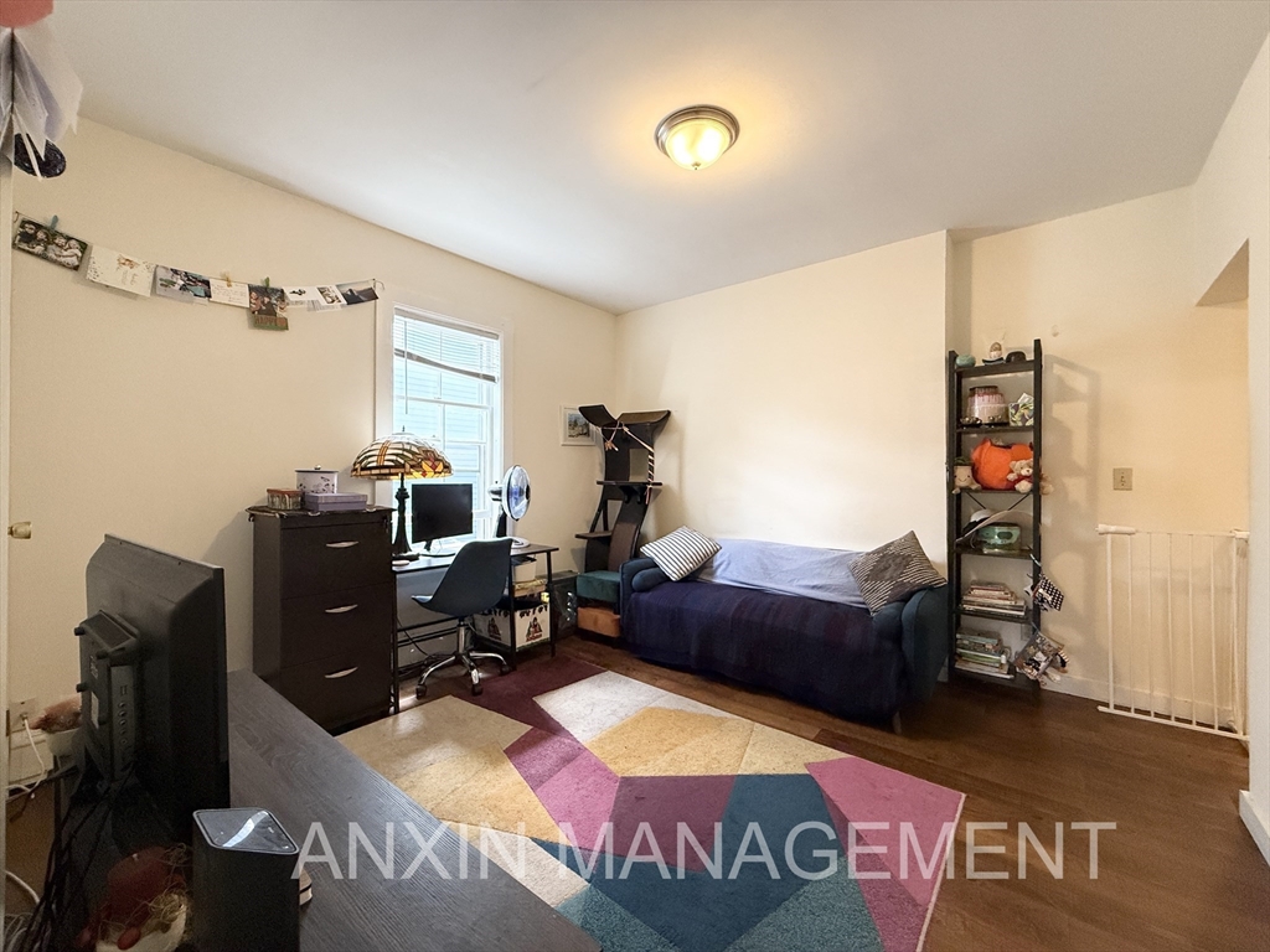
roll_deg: +0.2
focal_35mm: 14
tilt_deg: +0.8
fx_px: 514
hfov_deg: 102.1
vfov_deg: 85.7
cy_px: 476
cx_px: 635
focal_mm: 2.22
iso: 400
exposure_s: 1/120
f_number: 2.2
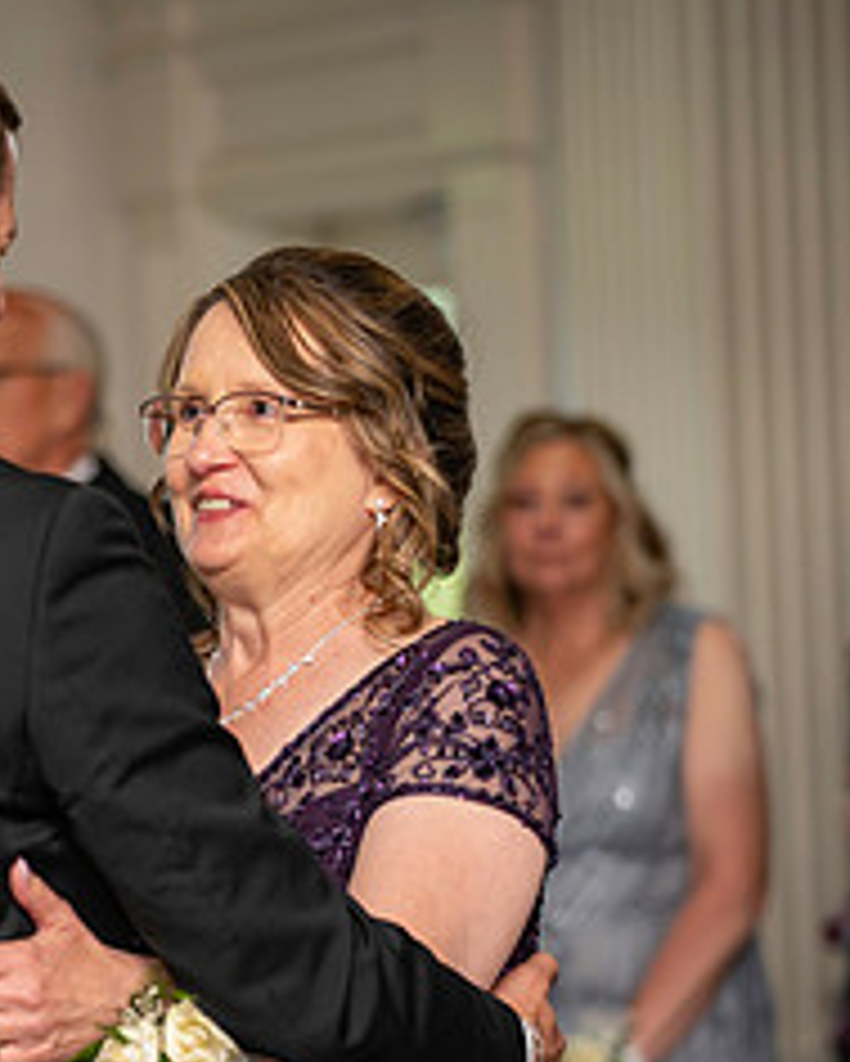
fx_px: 7605
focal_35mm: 242
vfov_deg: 8.0
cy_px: 716
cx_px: -40
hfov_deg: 6.4
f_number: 2.8
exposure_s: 1/125
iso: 640
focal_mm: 105
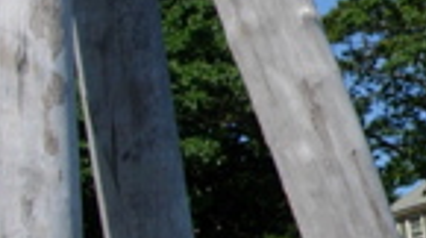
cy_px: 29
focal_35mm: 183
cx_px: 861
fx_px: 2064
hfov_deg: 10.7
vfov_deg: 6.6
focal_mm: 7.8
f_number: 4.8
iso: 64
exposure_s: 1/664
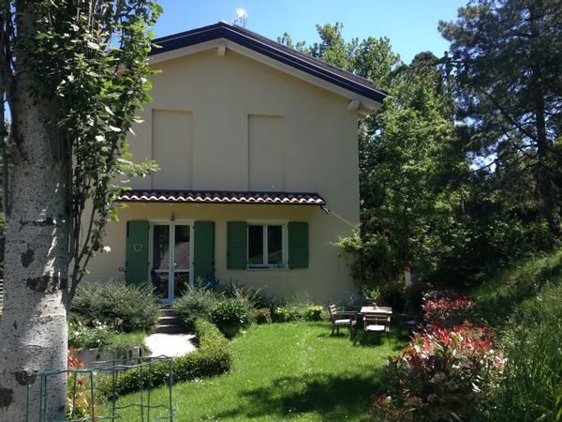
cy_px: 211
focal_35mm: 35
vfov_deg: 40.7
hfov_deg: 52.6
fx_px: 568
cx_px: 281
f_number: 2.4
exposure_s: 1/635
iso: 50
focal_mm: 4.28
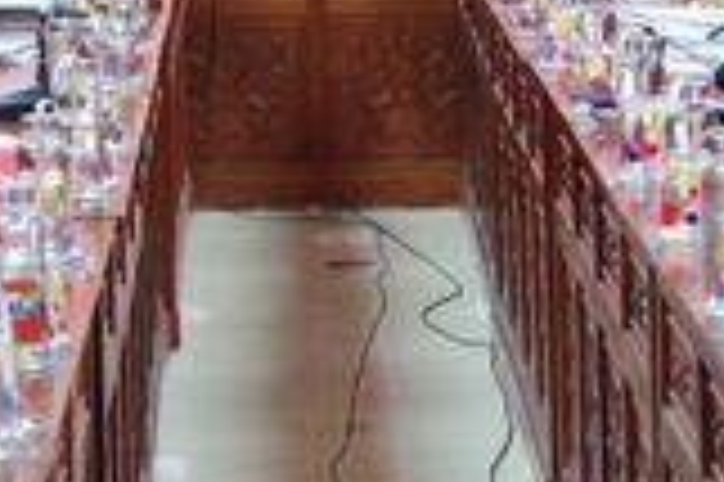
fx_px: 4038
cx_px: 108
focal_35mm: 201
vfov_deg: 6.7
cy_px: -324
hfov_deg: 10.2
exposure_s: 1/80
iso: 3200
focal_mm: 36
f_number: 5.6
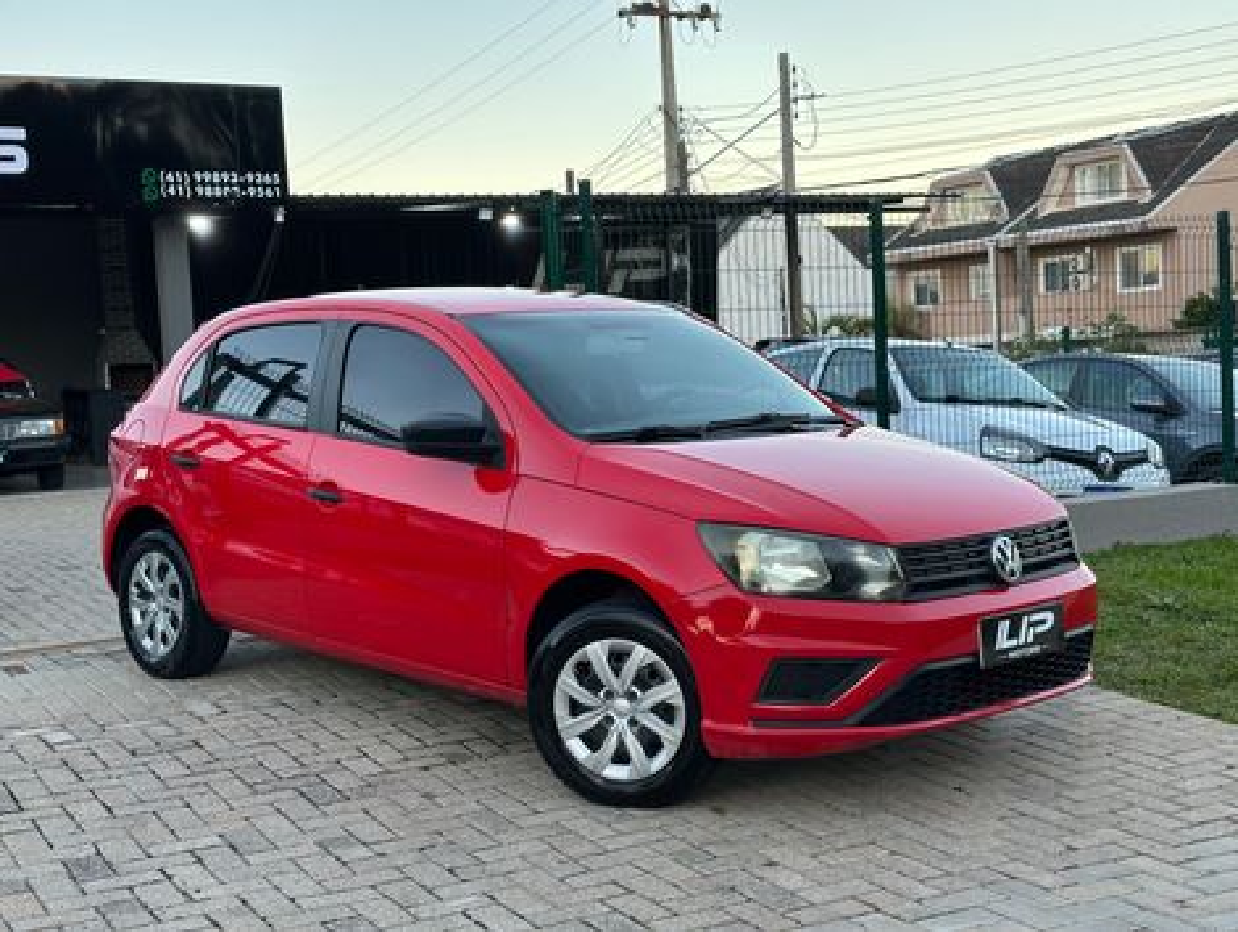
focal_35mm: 48
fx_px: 1719
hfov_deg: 39.6
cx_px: 619
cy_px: 466
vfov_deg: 30.3
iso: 64
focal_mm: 6.86
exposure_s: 1/166
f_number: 1.78
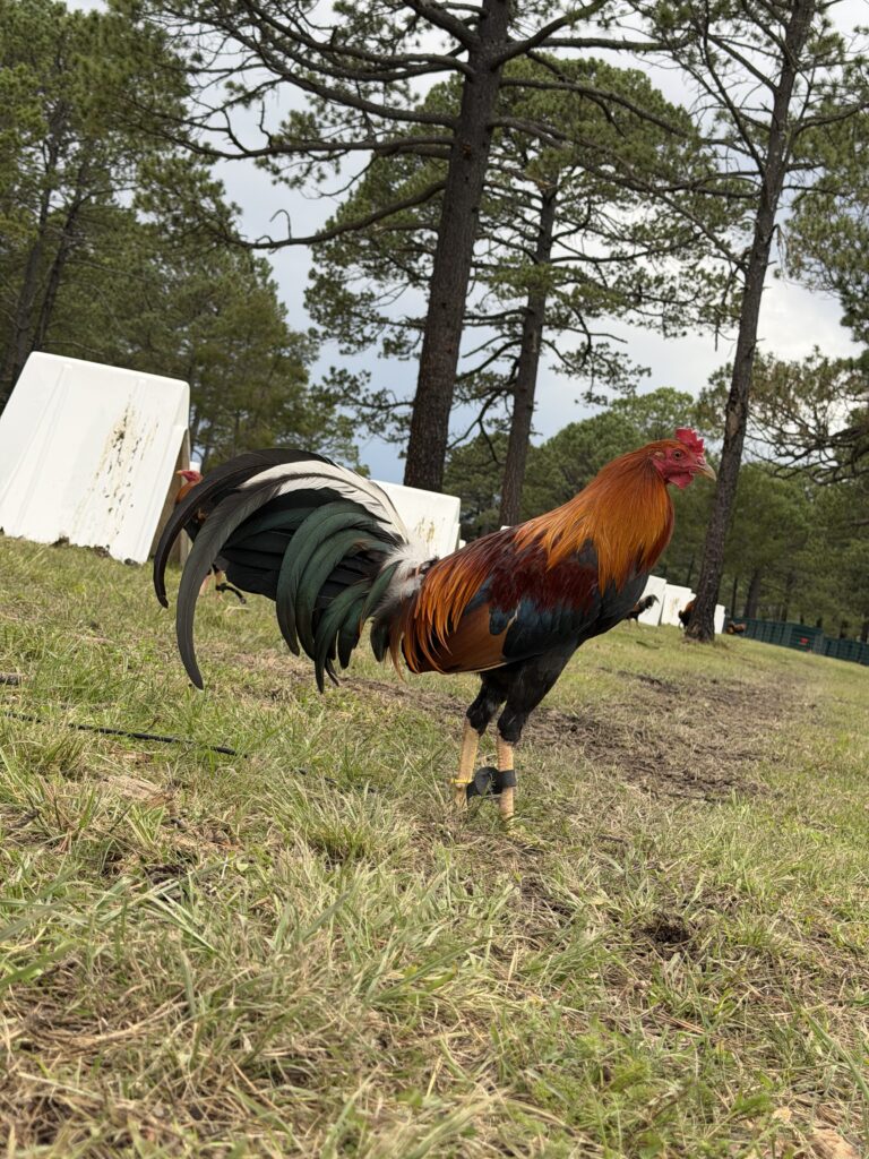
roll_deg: -10.8
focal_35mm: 48
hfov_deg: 30.3
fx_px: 1607
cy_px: 580
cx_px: 434
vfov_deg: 39.7
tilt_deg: +0.8
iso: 80
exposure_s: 1/509
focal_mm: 6.76
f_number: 1.78
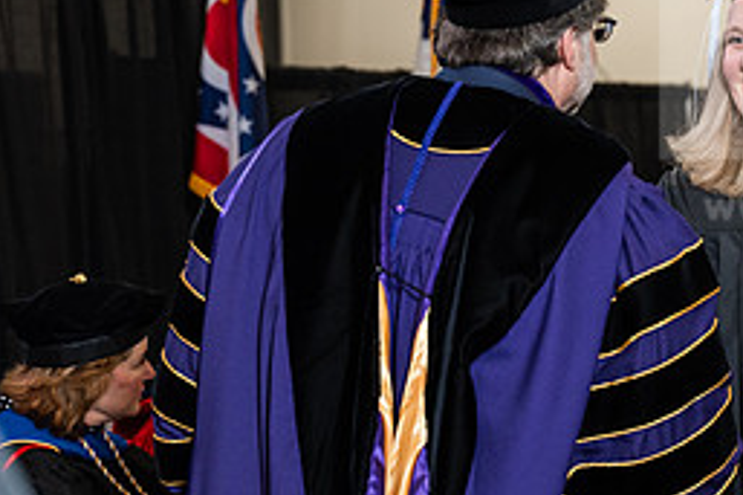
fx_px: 3259
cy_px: 268
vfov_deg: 8.7
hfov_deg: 13.0
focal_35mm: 158
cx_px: 572
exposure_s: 1/200
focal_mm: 70
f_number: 4
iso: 1250
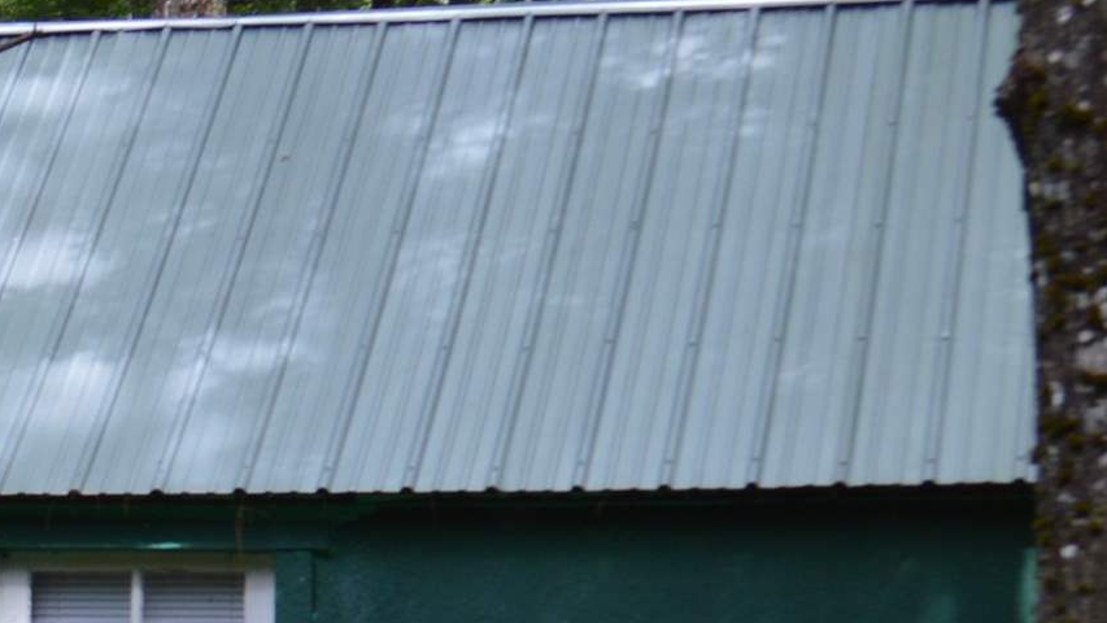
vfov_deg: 8.2
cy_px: 766
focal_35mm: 147
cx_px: -97
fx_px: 4315
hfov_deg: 14.3
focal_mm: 26
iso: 180
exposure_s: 1/125
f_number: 5.6
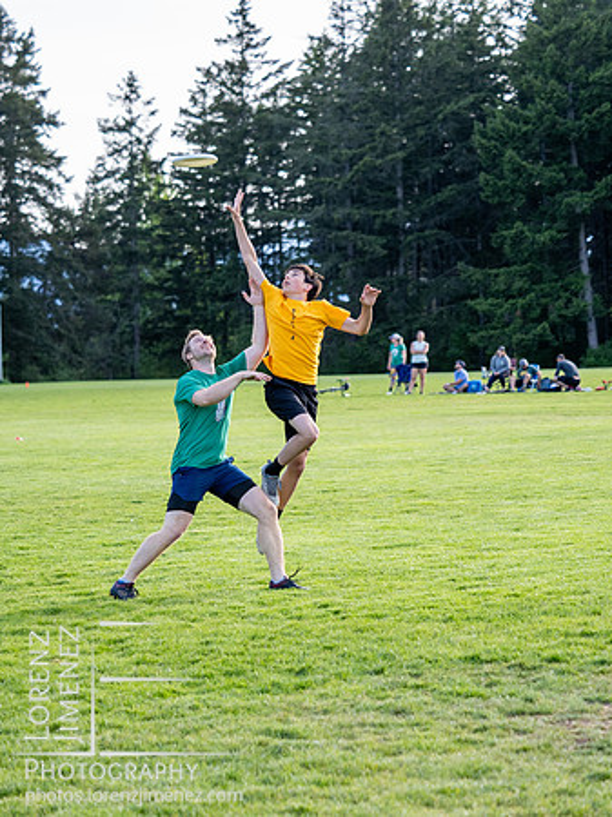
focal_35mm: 134
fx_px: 3162
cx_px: 306
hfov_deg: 11.1
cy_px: 408
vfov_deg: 14.7
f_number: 2.8
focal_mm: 67
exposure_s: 1/1000
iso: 400
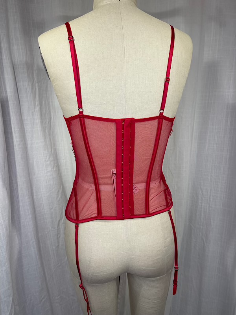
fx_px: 227
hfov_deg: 54.9
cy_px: 158
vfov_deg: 69.4
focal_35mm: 25
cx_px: 118
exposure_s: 1/425
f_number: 1.6
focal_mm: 5.1
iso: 32
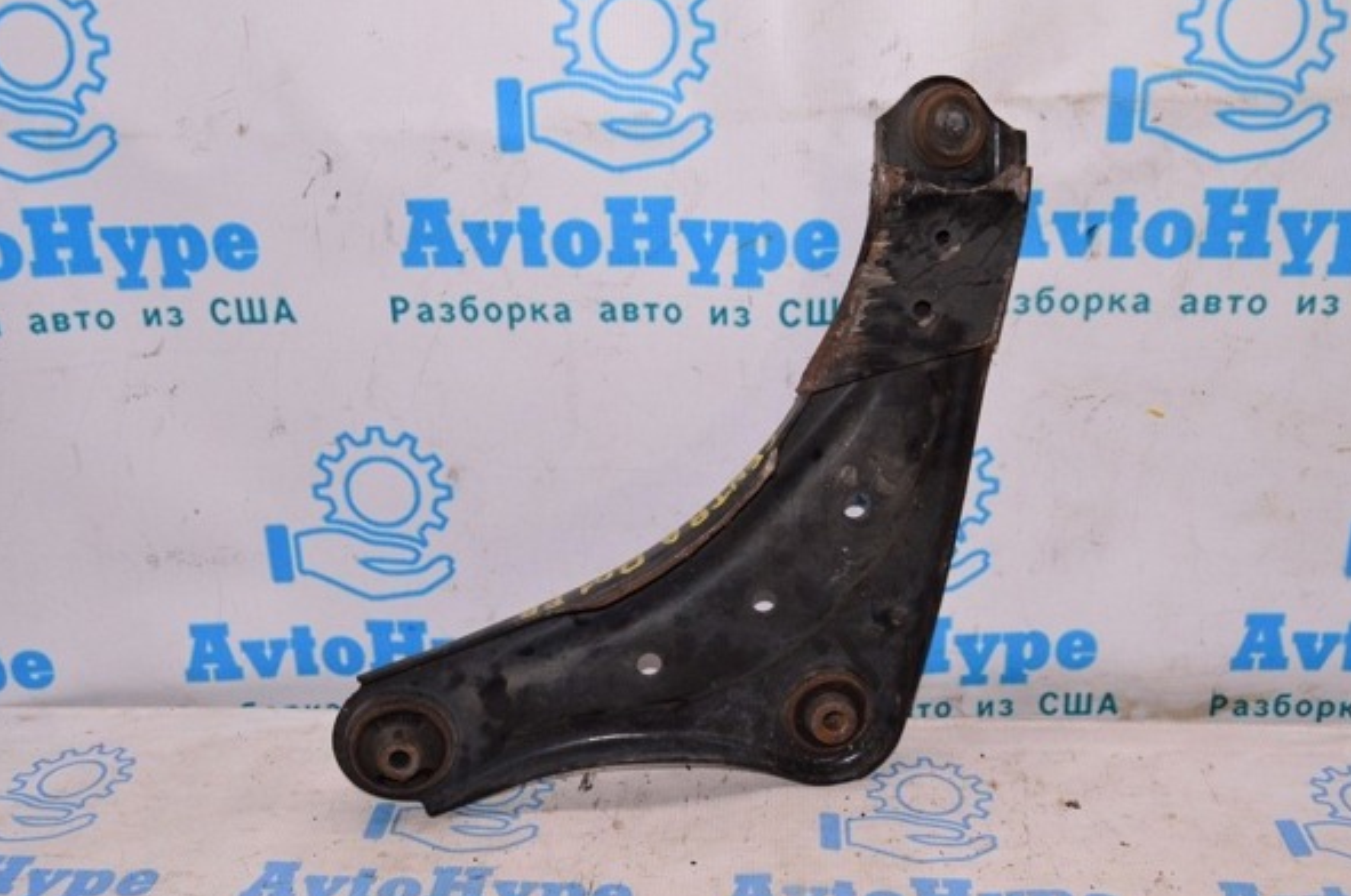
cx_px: 706
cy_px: 429
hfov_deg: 49.6
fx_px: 1461
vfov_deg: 34.1
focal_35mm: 39
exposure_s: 1/200
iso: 1600
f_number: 8
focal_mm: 24
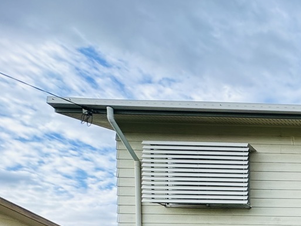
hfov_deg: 29.7
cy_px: 317
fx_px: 357
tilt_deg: -2.7
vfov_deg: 27.3
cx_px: 440
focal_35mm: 41
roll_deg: +1.5
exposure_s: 1/459
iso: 40
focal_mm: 2.22
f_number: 2.2
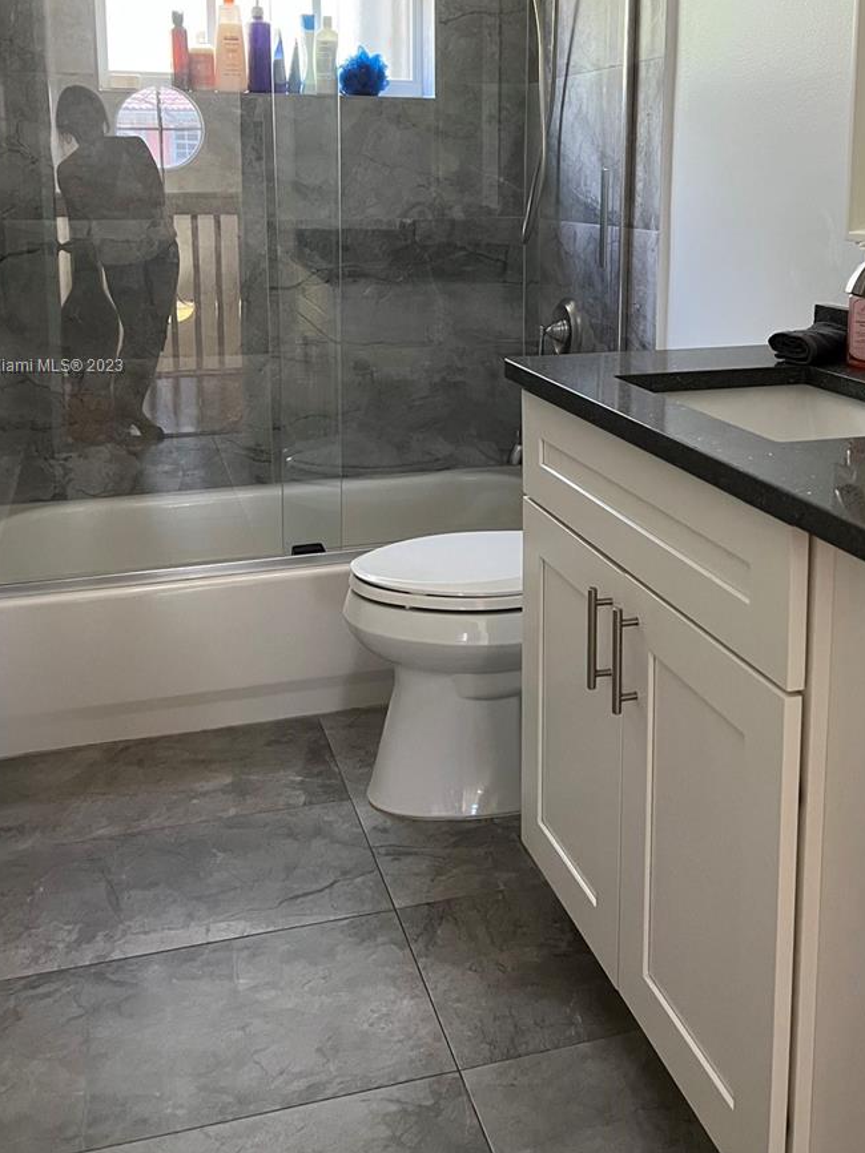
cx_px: 479
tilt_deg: -8.2
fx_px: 1200
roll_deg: +0.4
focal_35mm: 36
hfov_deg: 39.6
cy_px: 367
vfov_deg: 50.3
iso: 250
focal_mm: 5.7
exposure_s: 1/60
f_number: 1.5
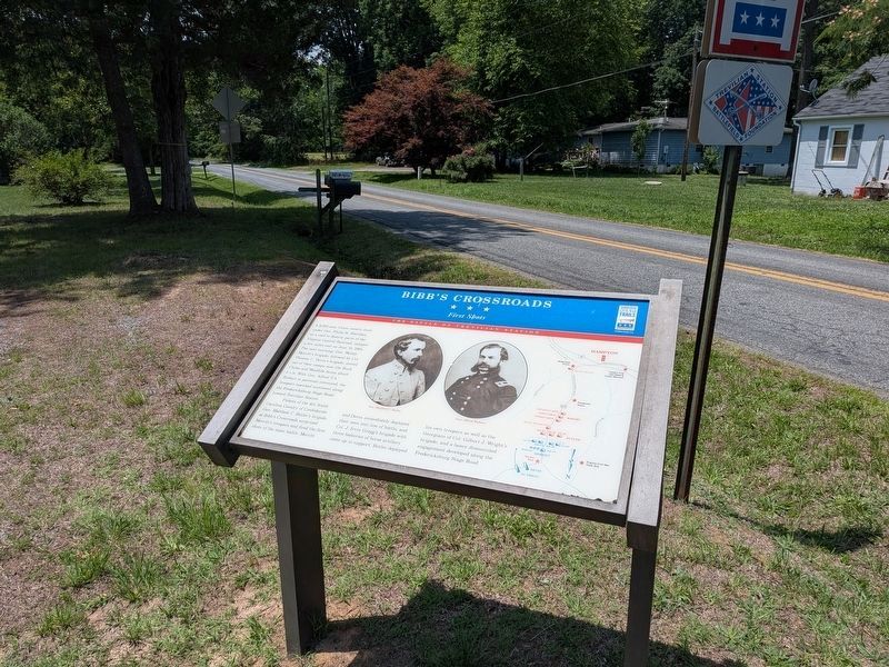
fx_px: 616
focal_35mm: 24
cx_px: 444
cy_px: 334
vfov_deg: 56.8
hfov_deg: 71.6
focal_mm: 4.53
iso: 29
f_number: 1.7
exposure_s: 1/3344
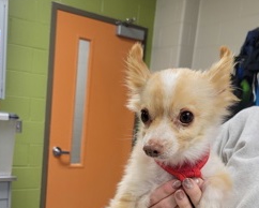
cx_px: 135
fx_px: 338
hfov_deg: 42.0
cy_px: 166
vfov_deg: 33.2
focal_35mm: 44
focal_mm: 5.4
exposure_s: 1/120
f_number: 1.8
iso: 200
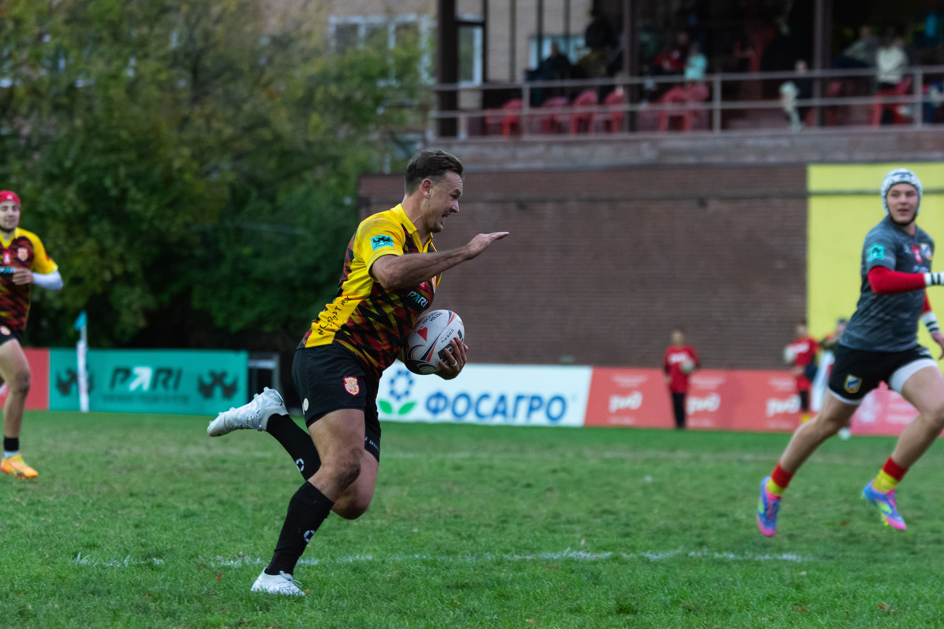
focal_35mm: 183
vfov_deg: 7.5
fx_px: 4799
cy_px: 314
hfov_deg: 11.2
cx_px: 472
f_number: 3.5
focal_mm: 122
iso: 2500
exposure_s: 1/1250
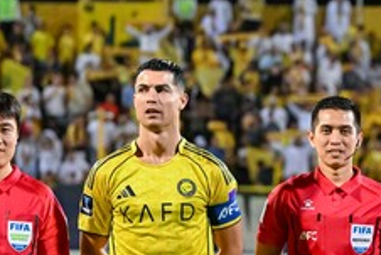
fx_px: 3706
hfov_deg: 5.9
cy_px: 199
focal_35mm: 350
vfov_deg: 3.9
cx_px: 443
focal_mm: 88
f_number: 2.8
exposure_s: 1/1600
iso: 3200
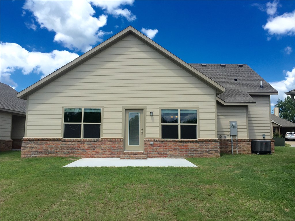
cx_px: 148
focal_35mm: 29
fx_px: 247
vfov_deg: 48.2
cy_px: 110
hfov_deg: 61.7
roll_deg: -1.6
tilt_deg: +5.4
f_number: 2.2
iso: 32
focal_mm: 4.15
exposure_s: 1/1883
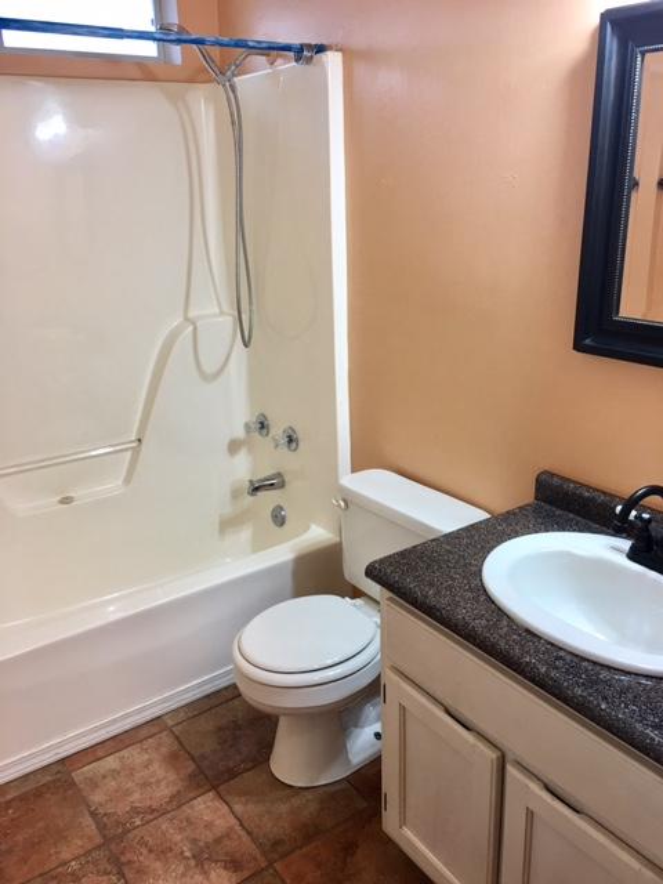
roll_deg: +0.8
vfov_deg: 61.7
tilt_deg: -17.5
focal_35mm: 29
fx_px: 741
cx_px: 332
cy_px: 442
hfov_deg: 48.2
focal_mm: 4.15
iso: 25
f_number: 2.2
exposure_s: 1/15
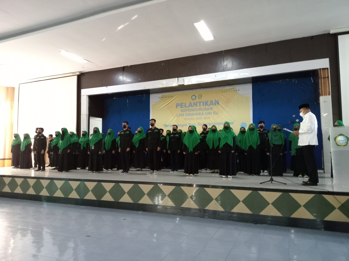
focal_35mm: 28
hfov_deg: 63.4
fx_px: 282
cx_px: 174
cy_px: 130
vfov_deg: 49.7
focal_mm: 3.37
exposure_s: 1/25
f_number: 2.2
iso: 1016
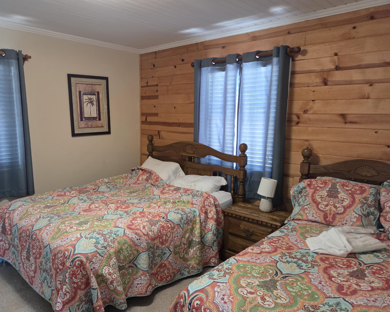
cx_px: 169
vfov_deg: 54.9
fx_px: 300
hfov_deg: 65.8
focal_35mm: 26
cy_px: 165
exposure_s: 1/120
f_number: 1.8
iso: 800
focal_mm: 5.4
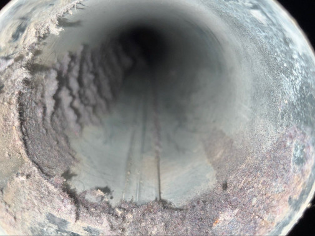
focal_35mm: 29
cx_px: 158
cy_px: 118
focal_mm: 4.2
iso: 32
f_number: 2.2
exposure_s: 1/120
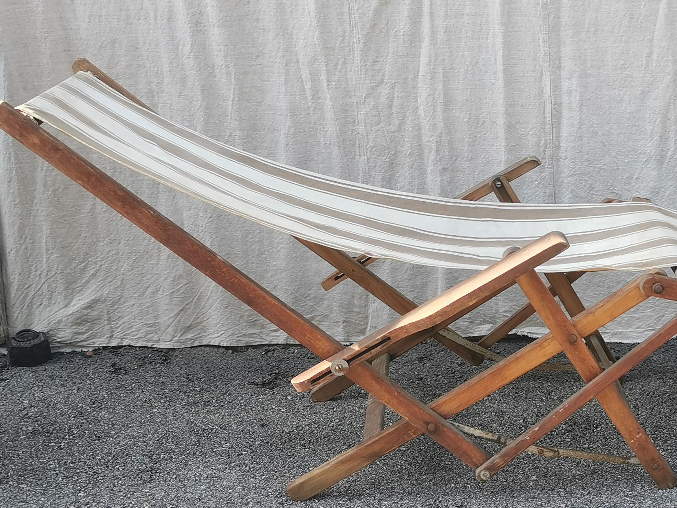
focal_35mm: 65
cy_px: 230
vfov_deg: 22.6
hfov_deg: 29.6
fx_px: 1271
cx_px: 464
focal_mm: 5.58
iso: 50
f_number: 1.8
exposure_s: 1/541
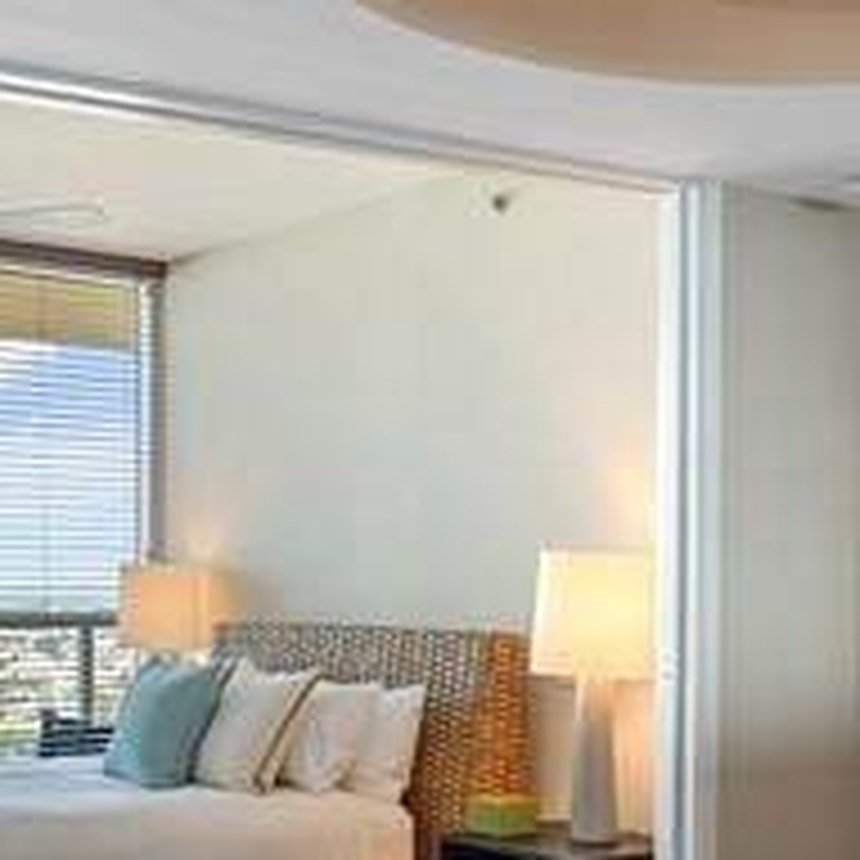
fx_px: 1602
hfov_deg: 30.0
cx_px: 500
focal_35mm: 57
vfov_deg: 29.8
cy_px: 590
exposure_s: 1/13
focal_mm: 16
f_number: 8
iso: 250
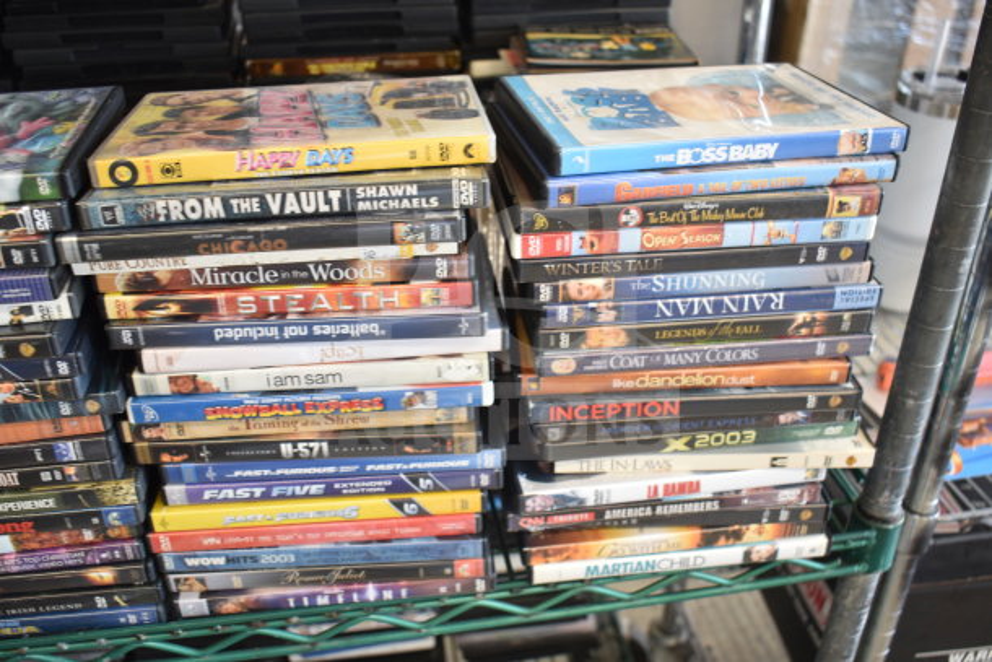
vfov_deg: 38.4
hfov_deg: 55.1
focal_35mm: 34
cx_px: 496
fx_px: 951
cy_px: 331
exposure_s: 1/40
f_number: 3.8
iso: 560
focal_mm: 23
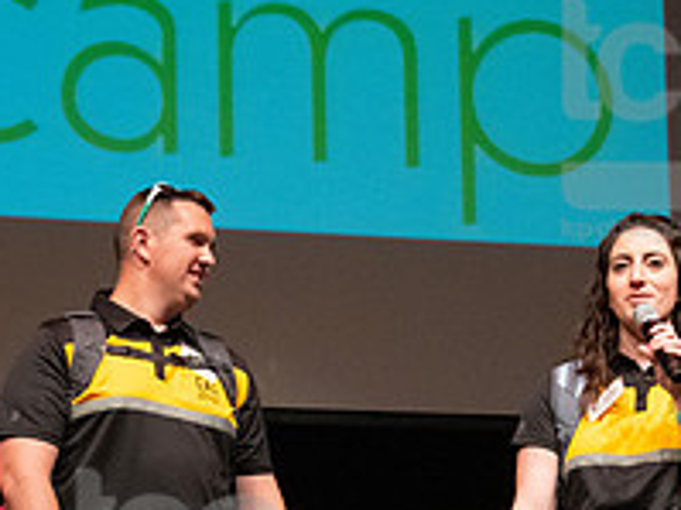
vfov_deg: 10.4
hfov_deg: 14.1
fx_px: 2753
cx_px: 181
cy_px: 590
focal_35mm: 140
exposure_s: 1/250
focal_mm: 50
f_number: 5
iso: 6400
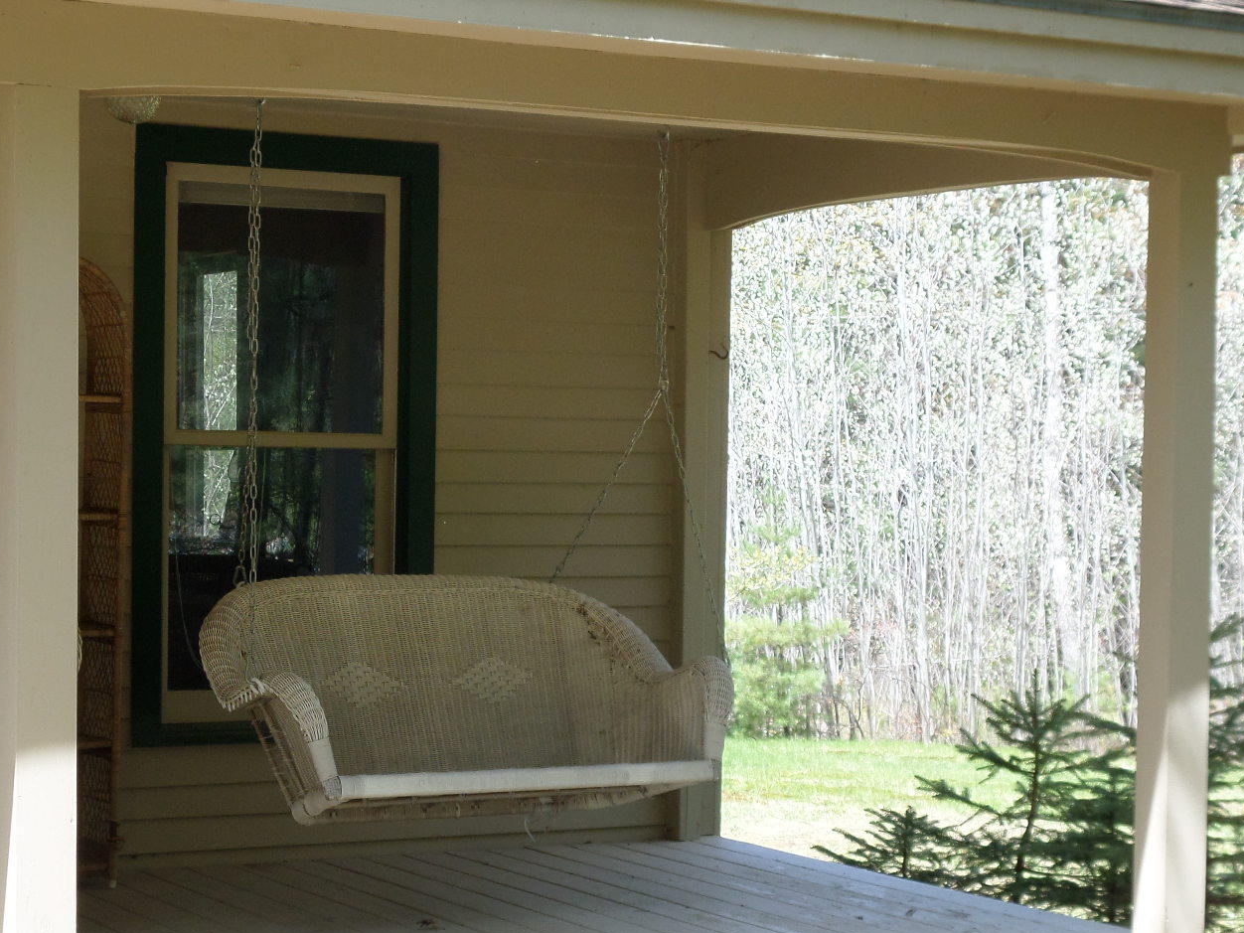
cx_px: 556
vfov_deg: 17.5
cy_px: 580
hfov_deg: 23.3
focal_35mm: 84
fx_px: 3019
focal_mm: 9.6
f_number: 4.4
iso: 80
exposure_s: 1/125
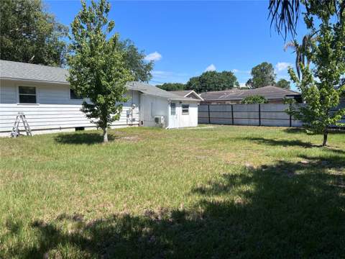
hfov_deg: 67.3
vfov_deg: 53.1
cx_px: 172
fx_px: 259
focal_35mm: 26
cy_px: 130
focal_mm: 5.7
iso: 50
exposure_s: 1/3356
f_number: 1.5
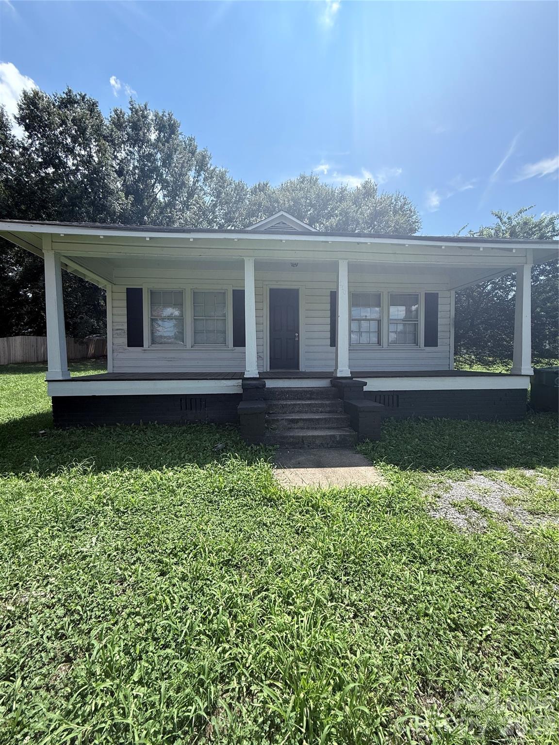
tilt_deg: -0.5
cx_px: 280
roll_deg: +0.7
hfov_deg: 85.7
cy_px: 372
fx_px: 301
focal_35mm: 14
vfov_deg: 102.1
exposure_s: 1/928
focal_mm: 2.22
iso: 50
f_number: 2.2
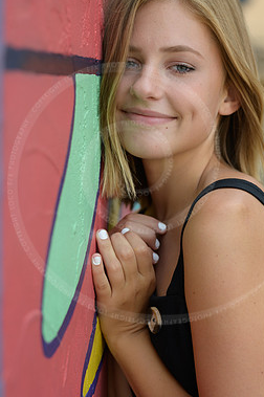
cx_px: 148
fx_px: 1113
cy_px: 189
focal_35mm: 101
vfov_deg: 20.2
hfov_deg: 13.5
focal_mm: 85
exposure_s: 1/320
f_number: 3.2
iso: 160
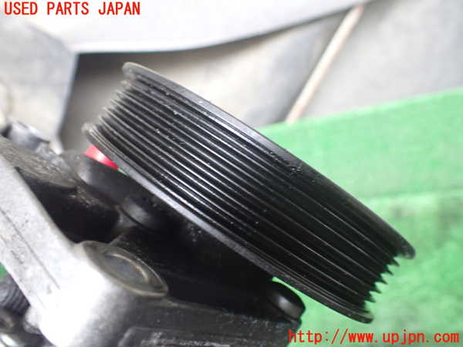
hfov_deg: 60.0
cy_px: 174
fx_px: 401
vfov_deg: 46.8
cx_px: 232
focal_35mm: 30
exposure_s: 1/50
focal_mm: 5.4
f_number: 2.3
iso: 800
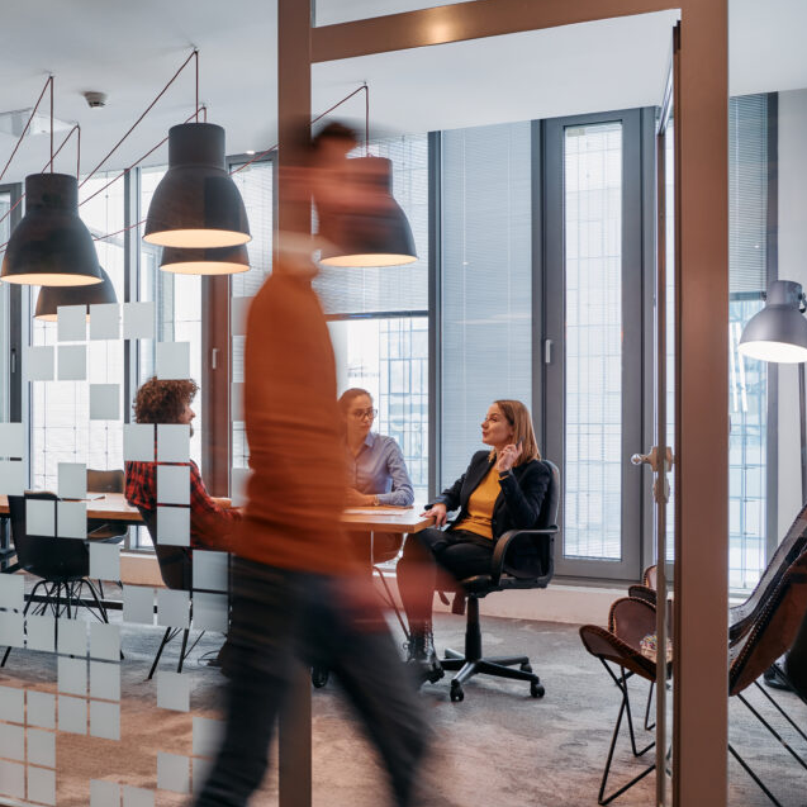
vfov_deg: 40.9
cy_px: 400
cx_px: 213
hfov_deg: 39.9
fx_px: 1081
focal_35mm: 41
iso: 320
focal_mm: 30
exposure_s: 1/10
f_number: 5.6
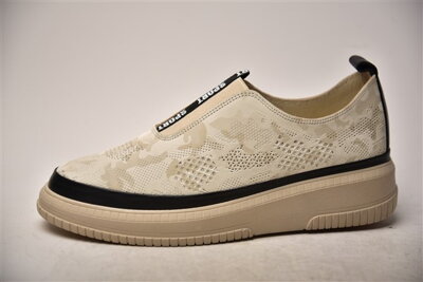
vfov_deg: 17.1
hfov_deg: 25.4
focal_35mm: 80
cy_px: 141
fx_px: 940
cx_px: 212
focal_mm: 80
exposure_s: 1/160
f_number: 4.5
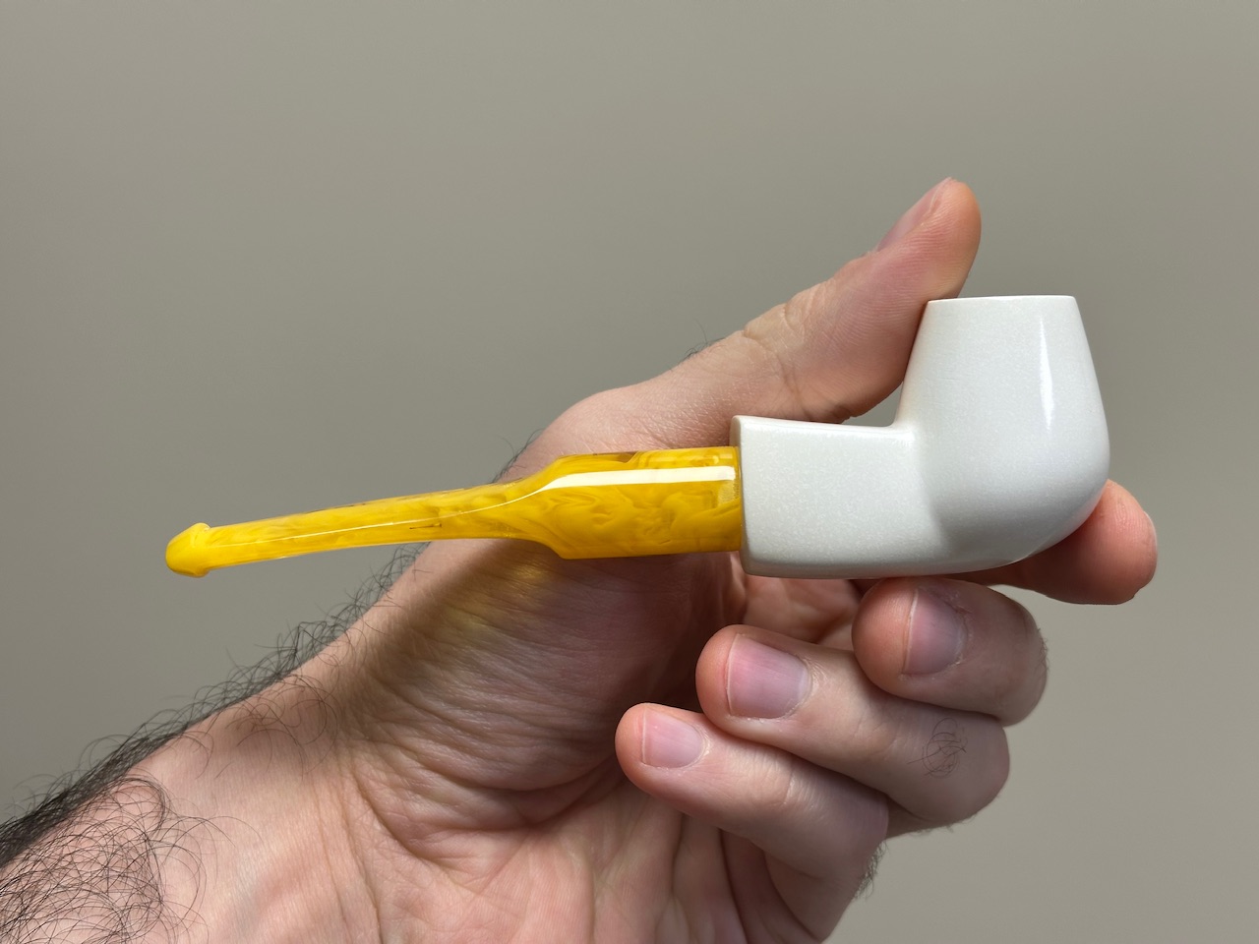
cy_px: 472
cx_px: 630
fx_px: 1746
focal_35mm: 48
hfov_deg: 39.7
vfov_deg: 30.3
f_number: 1.78
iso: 80
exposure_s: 1/121
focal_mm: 6.86
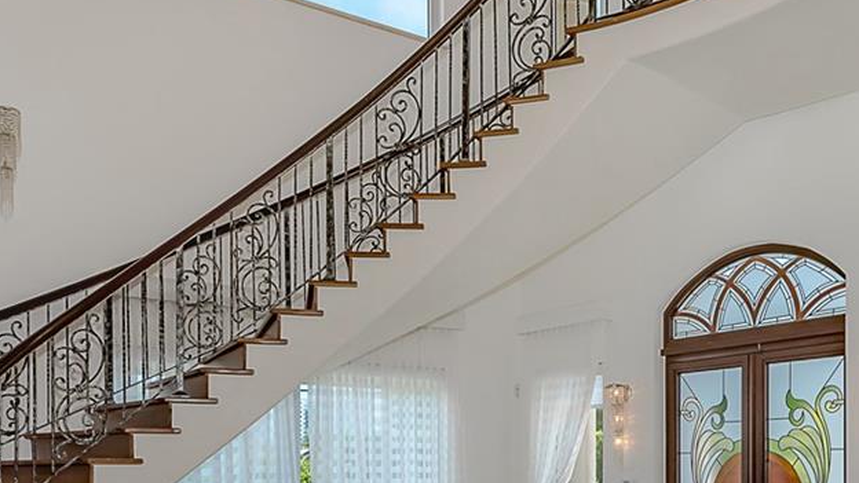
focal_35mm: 43
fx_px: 979
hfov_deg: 46.1
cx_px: 613
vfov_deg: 26.4
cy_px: 472
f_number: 8
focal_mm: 16
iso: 400
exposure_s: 1/125
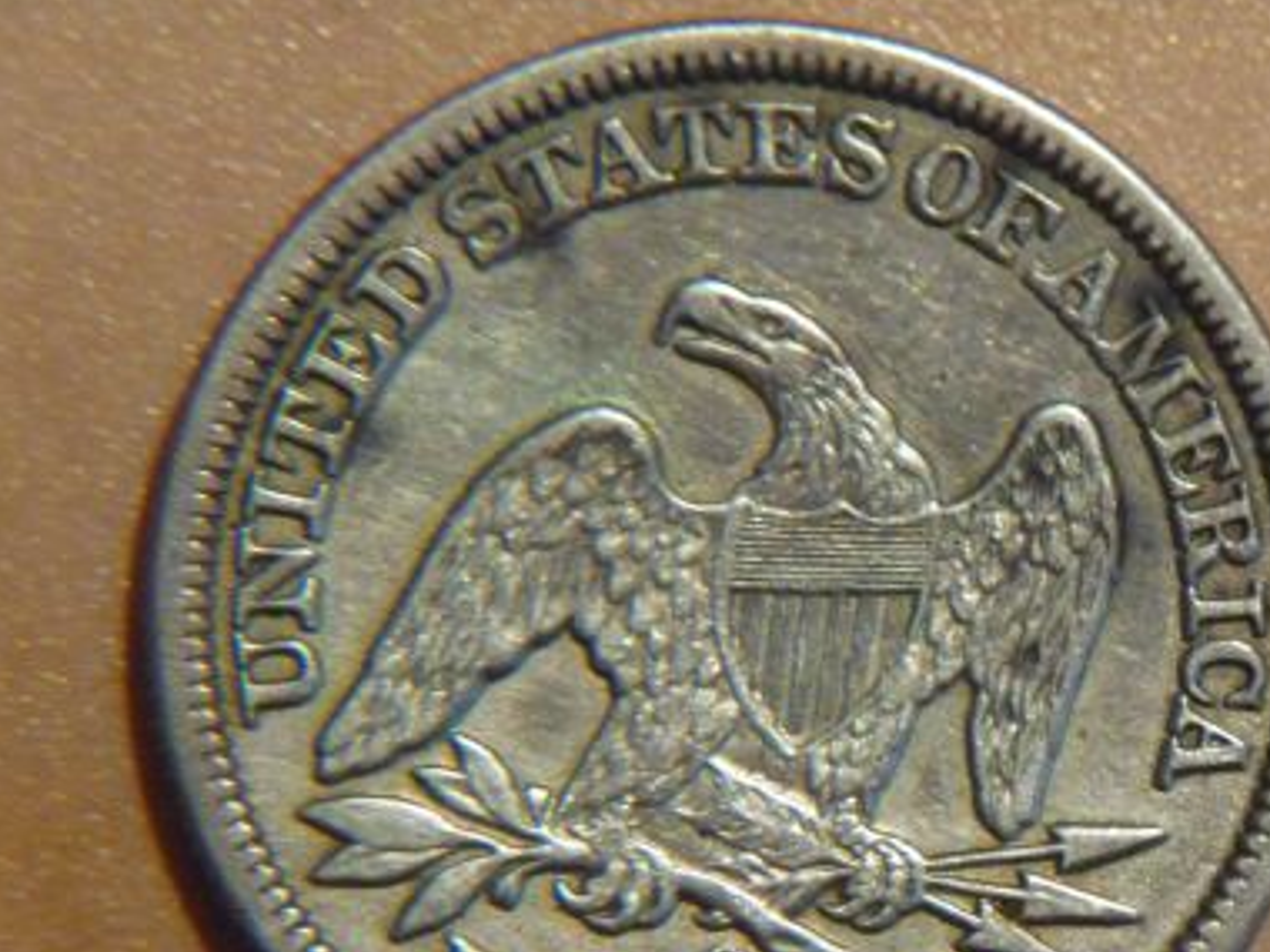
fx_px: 9135
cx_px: 715
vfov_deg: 6.0
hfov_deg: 8.0
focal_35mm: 249
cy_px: 620
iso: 800
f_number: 4.8
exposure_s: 1/50
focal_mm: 32.3
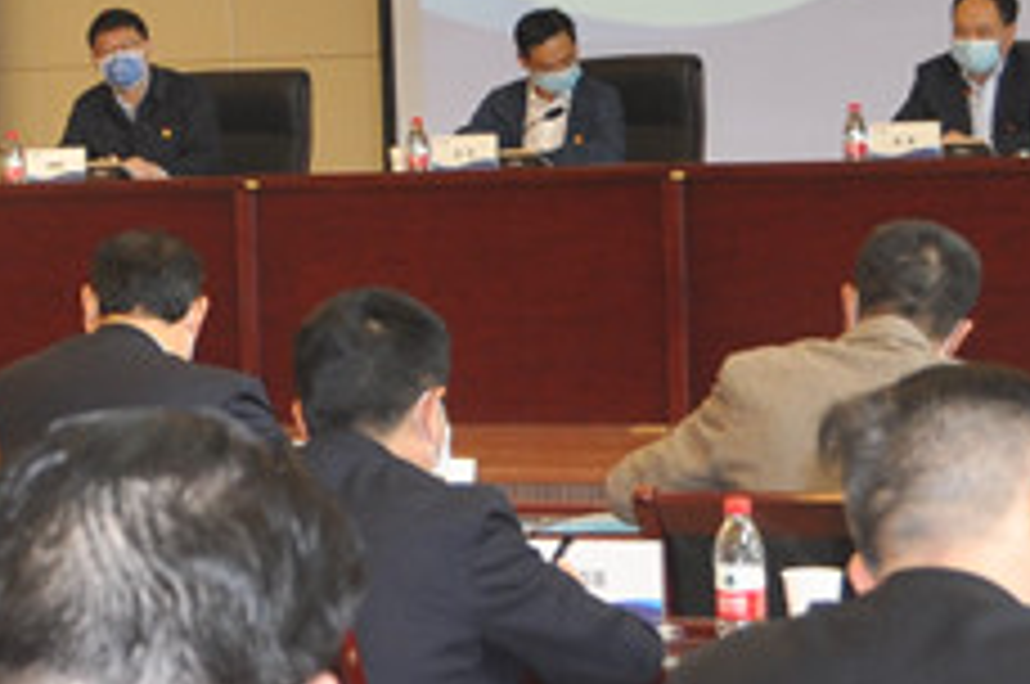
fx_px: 4571
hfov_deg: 12.5
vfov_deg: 8.5
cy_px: 47
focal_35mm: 160
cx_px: -225
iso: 320
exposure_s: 1/60
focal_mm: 22
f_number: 3.8
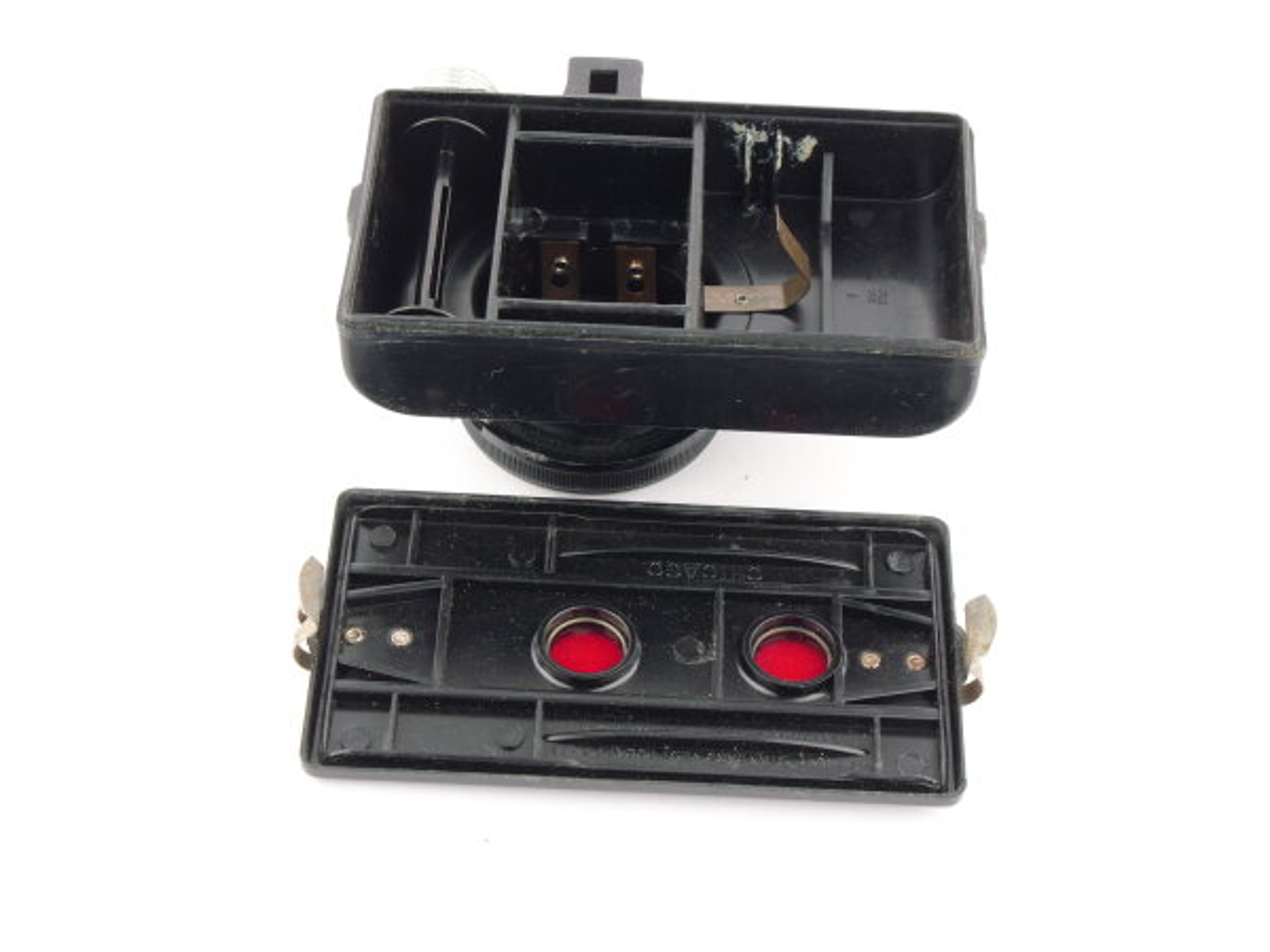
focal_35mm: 74
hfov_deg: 26.3
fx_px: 2715
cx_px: 635
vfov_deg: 19.9
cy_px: 476
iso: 160
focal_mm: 37
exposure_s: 1/160
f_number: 13
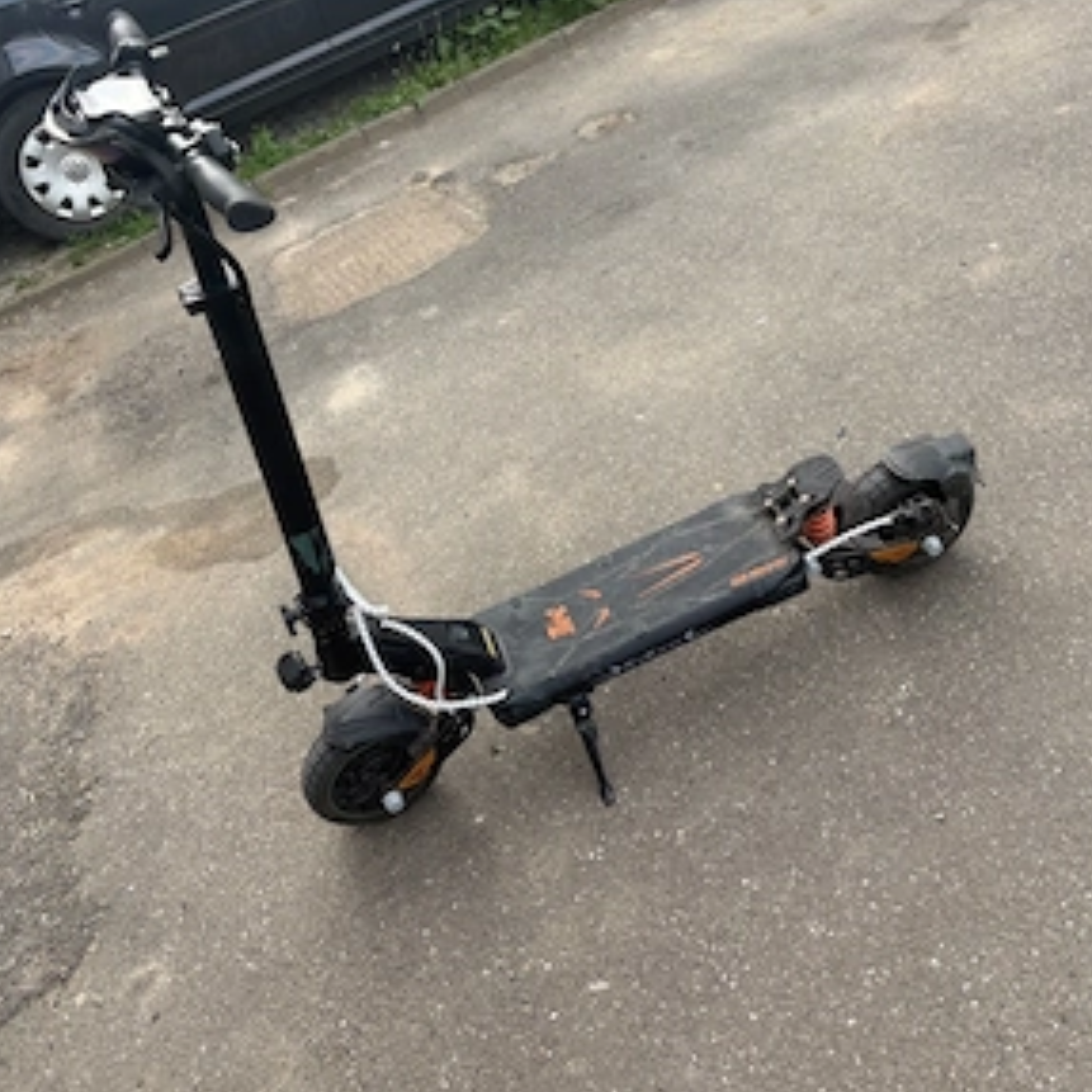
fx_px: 1142
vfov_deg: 50.7
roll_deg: +24.2
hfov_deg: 51.1
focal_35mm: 32
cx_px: 556
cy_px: 430
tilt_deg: -33.3
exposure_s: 1/122
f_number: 1.6
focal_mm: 5.96
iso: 40
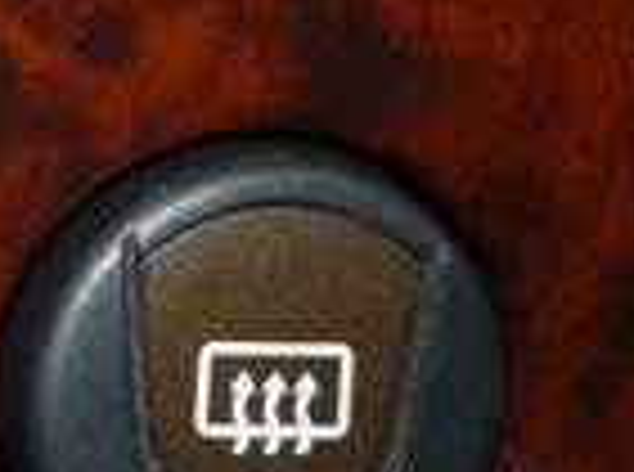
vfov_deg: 7.9
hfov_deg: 10.0
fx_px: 3325
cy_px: -319
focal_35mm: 182
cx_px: -697
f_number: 4
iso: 100
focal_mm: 5.2
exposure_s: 1/30
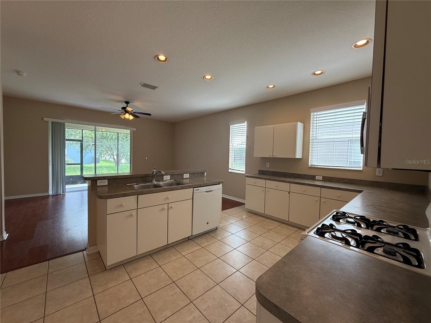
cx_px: 216
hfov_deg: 102.1
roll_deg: -1.8
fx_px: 174
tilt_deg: -2.0
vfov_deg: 85.7
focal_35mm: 14
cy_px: 162
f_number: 2.2
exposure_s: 1/120
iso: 125
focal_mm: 2.22
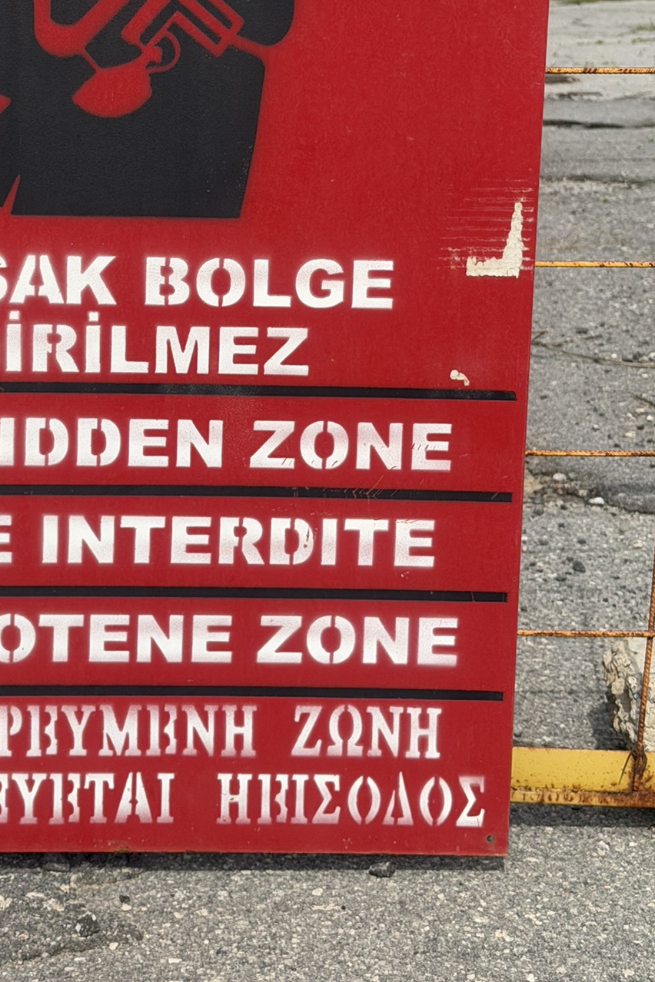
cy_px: 247
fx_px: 2183
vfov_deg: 25.1
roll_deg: -0.8
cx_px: 177
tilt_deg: -8.9
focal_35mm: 80
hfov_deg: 17.0
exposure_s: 1/3096
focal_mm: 6.76
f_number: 1.78
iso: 64
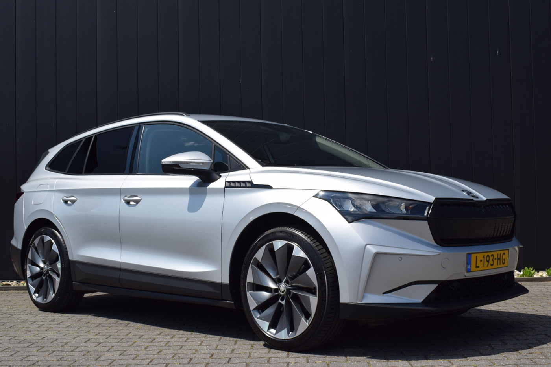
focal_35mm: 48
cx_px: 276
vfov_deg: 28.1
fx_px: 735
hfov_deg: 41.1
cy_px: 184
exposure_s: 1/500
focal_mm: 32
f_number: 11
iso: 200
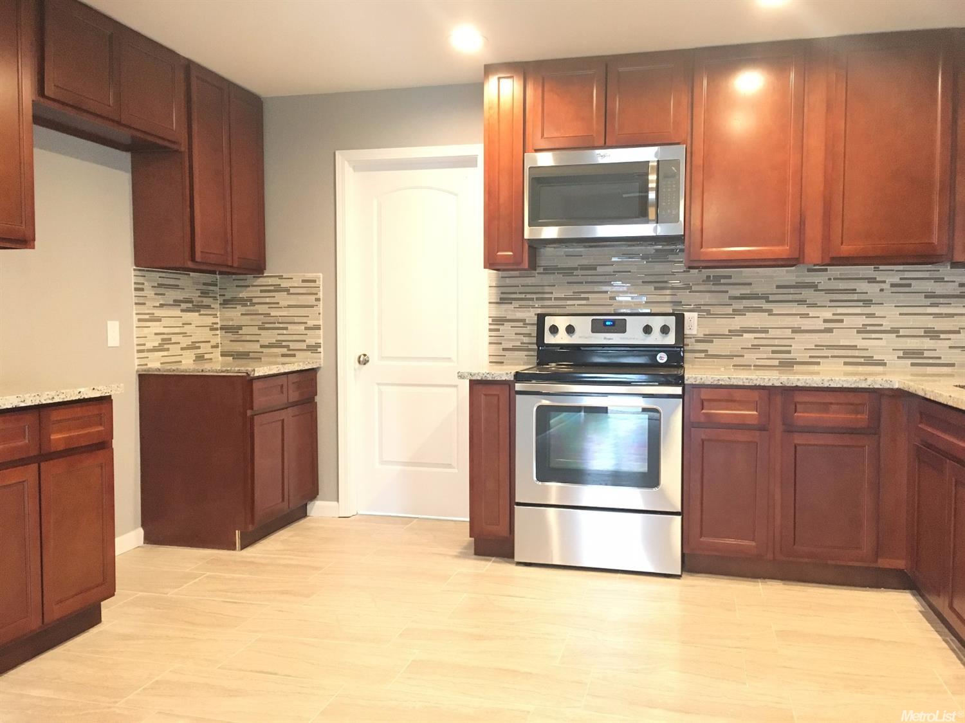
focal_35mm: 29
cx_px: 482
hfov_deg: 61.7
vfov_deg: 48.2
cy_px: 362
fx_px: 808
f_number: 2.2
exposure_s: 1/30
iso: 200
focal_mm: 4.15
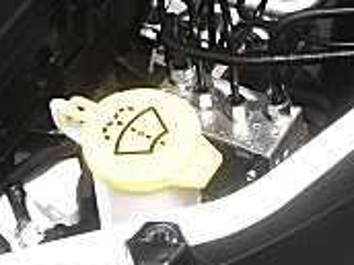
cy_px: -214
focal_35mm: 134
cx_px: 212
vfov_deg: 10.4
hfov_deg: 14.7
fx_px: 1370
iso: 50
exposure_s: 1/400
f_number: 2.8
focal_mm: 6.3
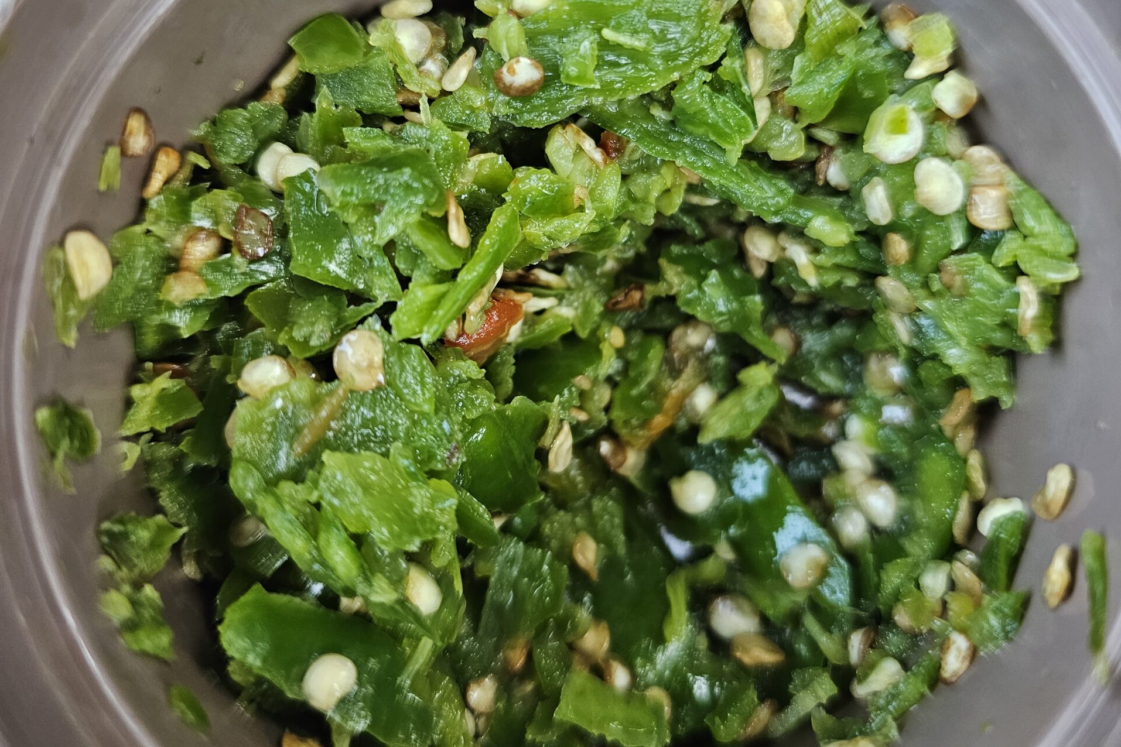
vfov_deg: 40.8
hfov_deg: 58.7
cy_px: 280
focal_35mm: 32
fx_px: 996
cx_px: 561
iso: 250
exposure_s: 1/120
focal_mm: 6.3
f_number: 1.7
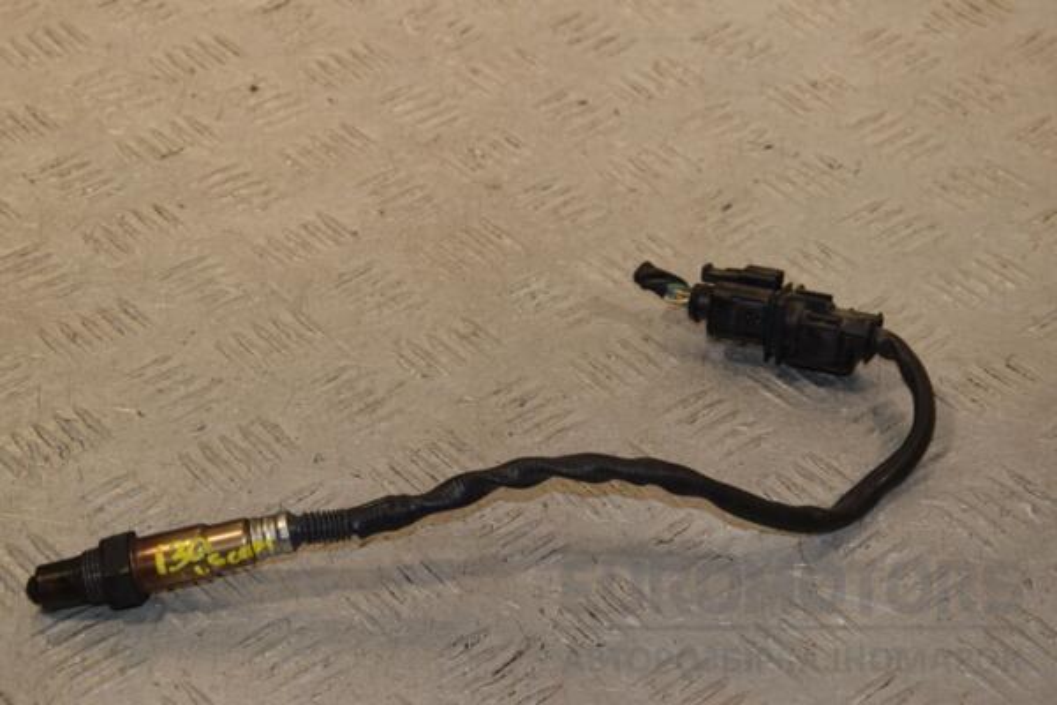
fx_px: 2554
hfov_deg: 23.4
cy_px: 352
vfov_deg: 15.7
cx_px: 528
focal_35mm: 87
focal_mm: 58
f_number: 8
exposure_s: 1/200
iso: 800
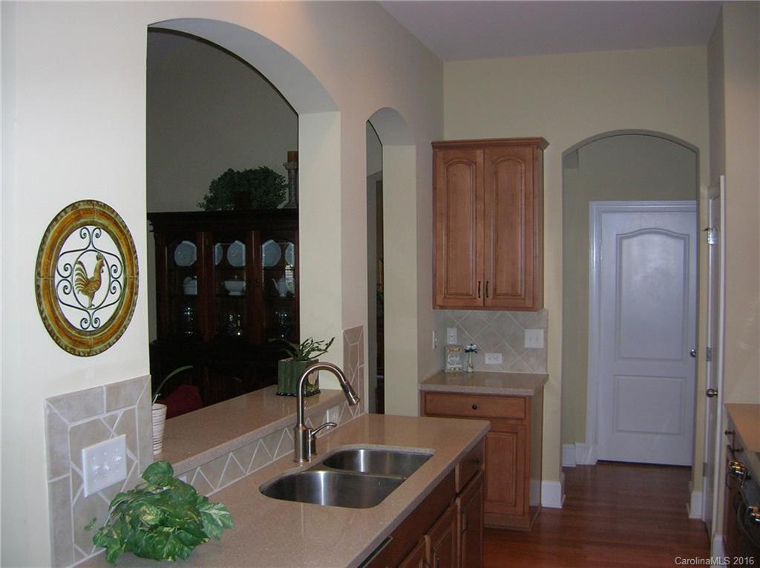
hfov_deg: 54.0
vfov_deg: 41.7
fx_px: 745
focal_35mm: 34
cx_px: 380
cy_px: 284
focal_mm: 5.7
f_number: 2.9
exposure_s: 1/60.1
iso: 111
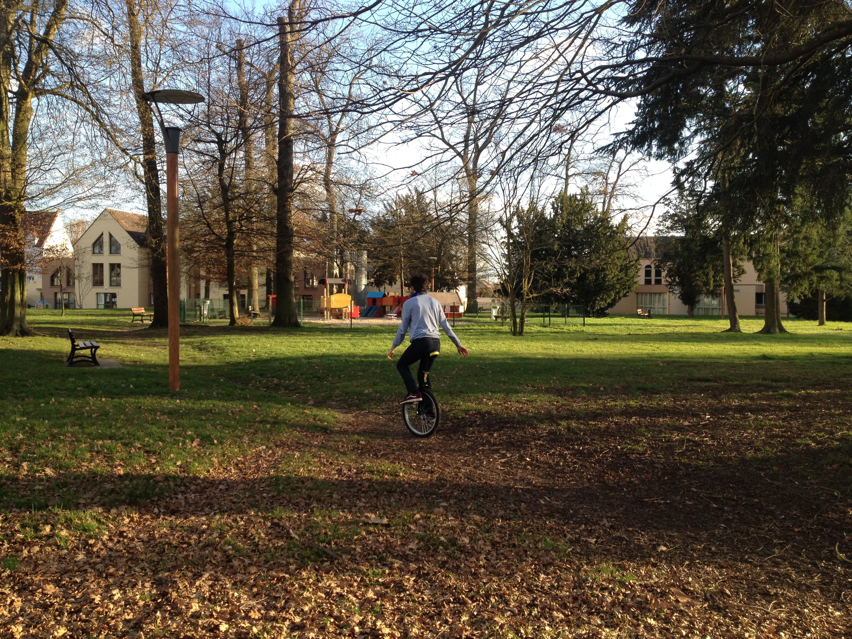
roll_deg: -0.4
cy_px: 320
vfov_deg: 40.7
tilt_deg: -2.1
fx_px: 861
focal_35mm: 35
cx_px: 426
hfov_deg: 52.6
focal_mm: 4.28
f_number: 2.4
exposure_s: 1/315
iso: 50
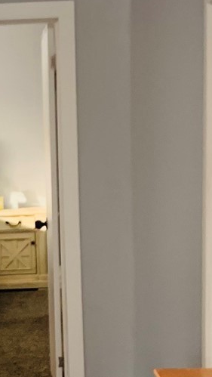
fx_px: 1088
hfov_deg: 11.0
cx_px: -27
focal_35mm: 109
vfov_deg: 19.2
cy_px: 346
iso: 160
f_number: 1.8
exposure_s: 1/60
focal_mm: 4.25
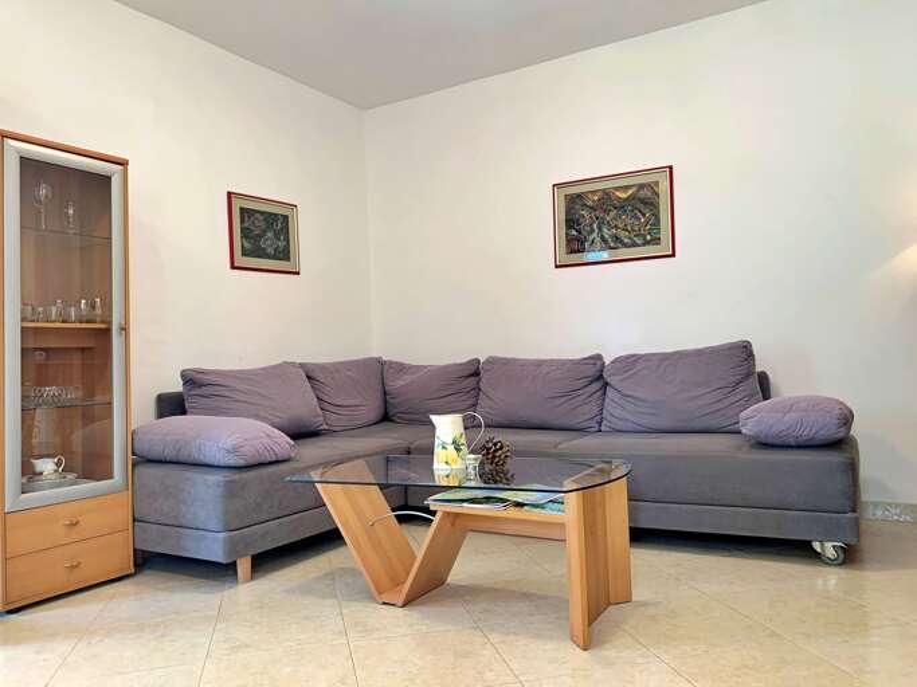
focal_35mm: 26
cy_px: 344
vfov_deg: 53.0
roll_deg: +2.2
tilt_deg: +1.9
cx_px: 458
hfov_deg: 67.3
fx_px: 689
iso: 100
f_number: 1.8
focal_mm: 4.25
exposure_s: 1/50
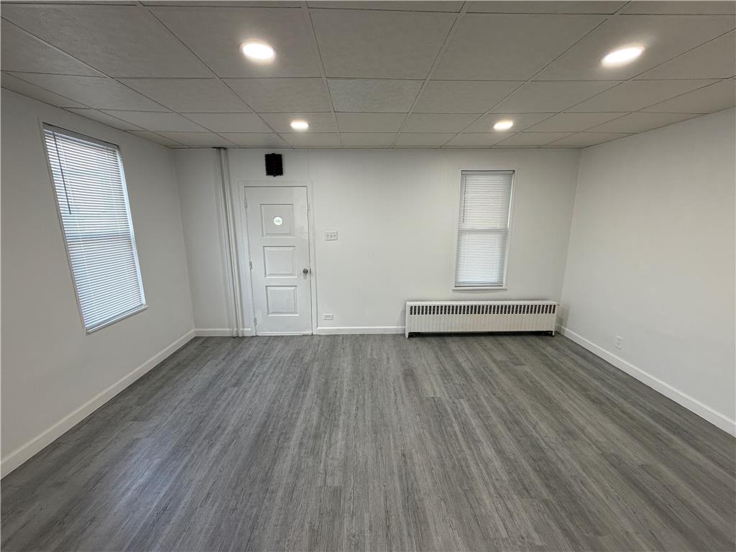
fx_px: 298
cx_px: 368
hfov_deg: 102.1
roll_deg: +0.7
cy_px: 276
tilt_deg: -12.1
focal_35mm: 14
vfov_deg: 85.7
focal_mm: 2.22
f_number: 2.2
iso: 200
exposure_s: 1/120
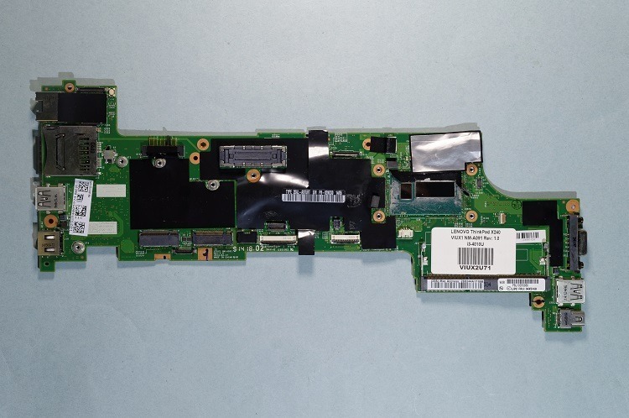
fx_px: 681
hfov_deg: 49.6
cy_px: 209
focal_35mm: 39
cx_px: 314
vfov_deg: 34.1
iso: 100
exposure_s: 1/6
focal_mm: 26
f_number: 8
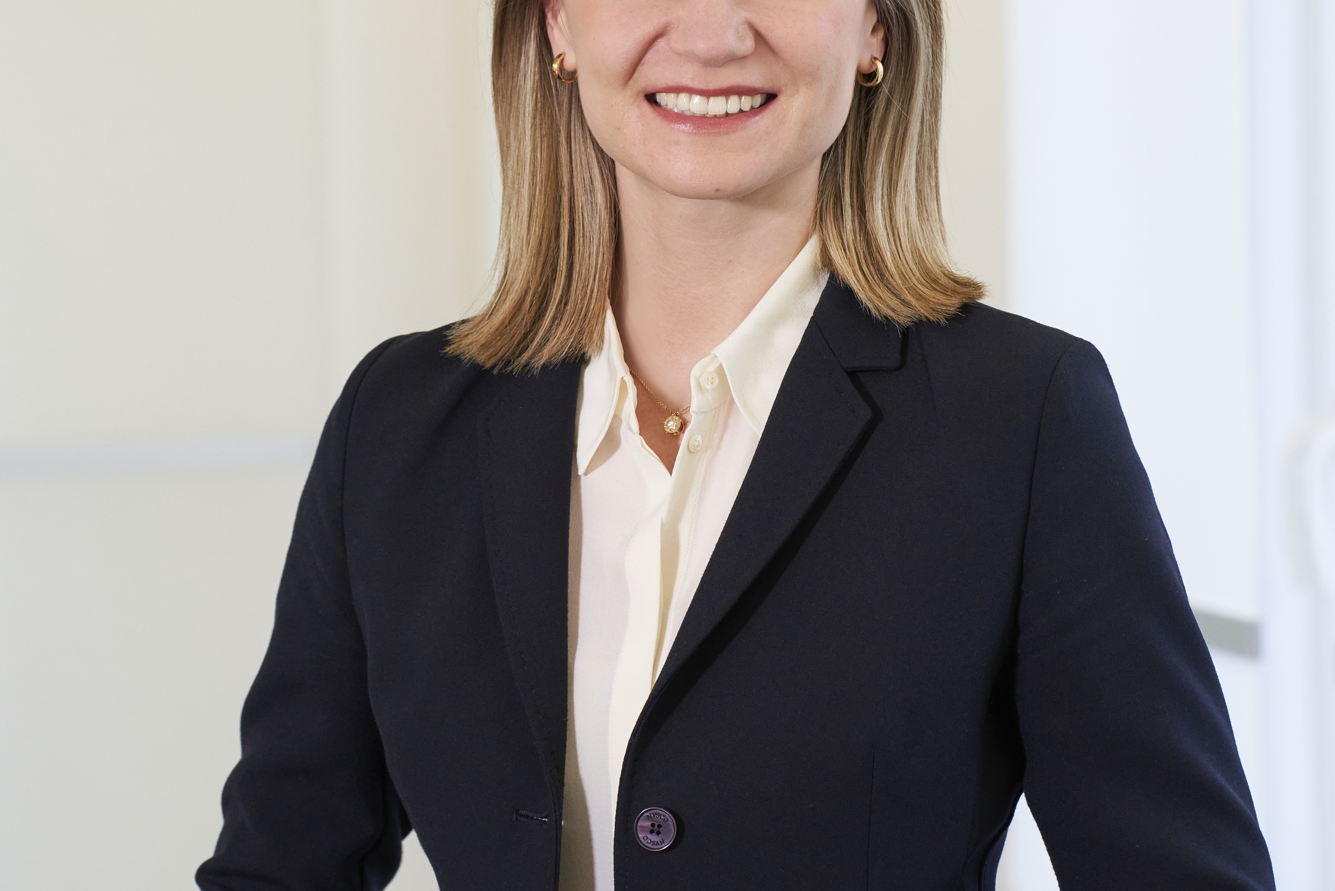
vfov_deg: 4.9
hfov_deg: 7.4
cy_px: 318
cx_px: 723
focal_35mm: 279
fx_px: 10347
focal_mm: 168
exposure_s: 1/160
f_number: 7.1
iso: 1600
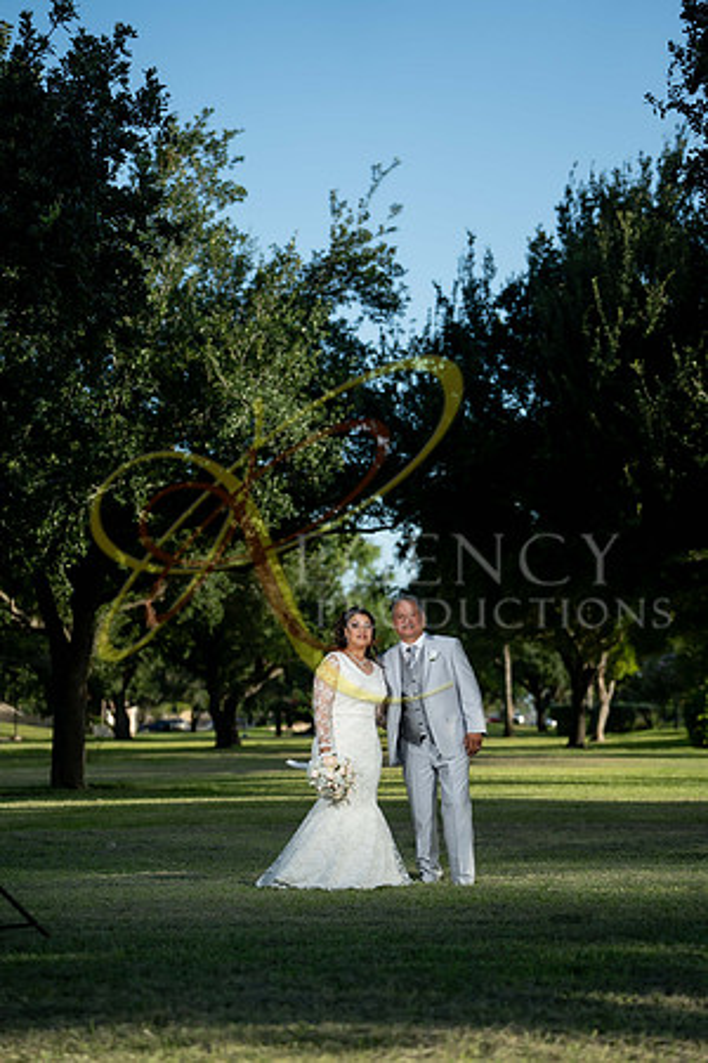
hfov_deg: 15.9
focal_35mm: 86
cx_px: 354
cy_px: 532
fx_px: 2537
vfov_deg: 23.6
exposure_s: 1/3200
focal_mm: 86
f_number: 2.8
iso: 200
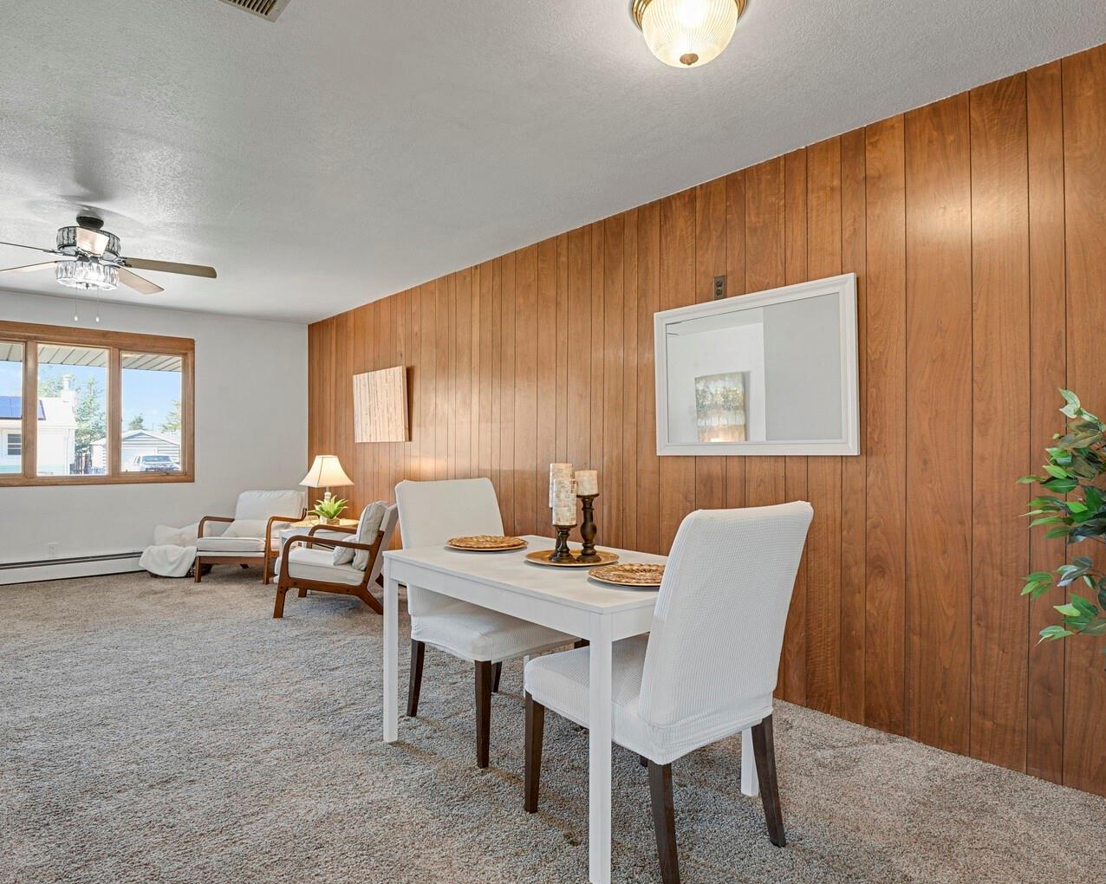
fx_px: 654
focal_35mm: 20
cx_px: 554
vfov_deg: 68.1
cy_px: 440
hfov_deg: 80.4
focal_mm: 17
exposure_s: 5
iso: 250
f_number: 8
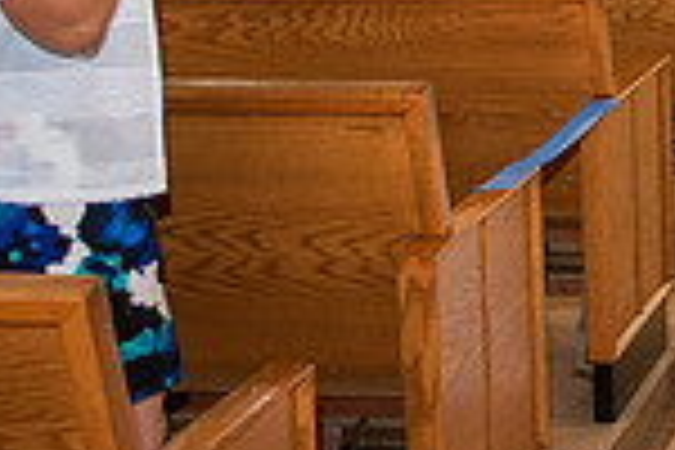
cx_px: 1078
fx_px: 1837
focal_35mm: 98
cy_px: -197
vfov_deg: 13.3
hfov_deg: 18.0
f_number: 2.8
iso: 1000
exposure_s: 1/160
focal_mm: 24
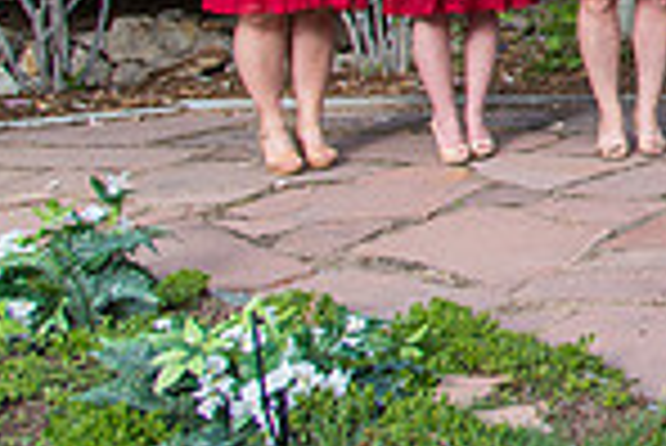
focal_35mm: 94
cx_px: 1210
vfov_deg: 14.0
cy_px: -124
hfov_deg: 17.4
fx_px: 1741
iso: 320
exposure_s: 1/500
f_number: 5
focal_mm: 24
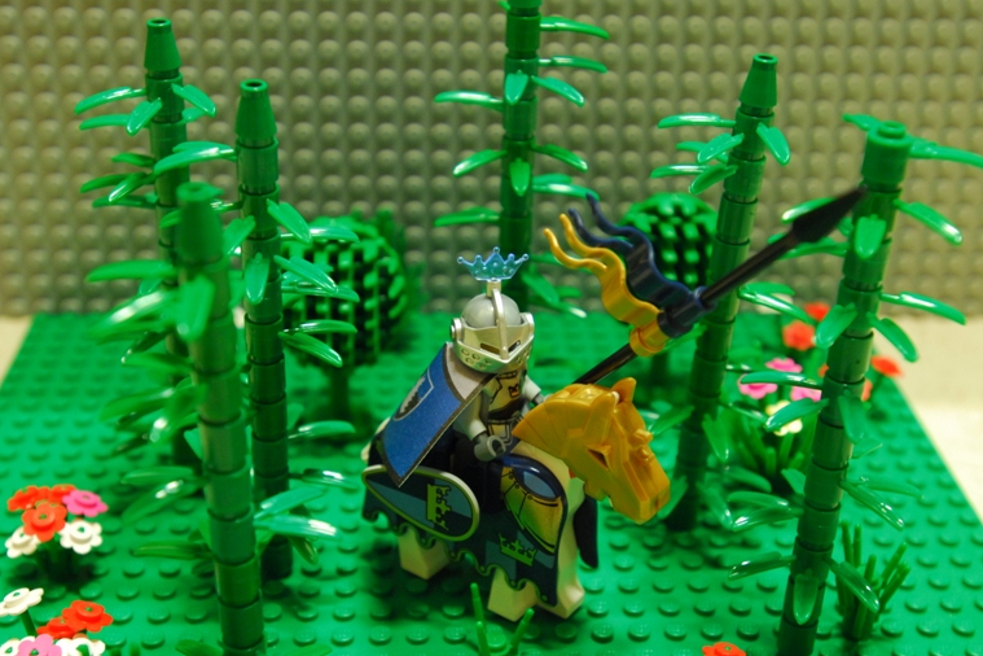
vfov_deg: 27.5
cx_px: 496
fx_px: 1338
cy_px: 334
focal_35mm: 49
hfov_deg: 40.3
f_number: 5
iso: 800
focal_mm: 32
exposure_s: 1/6
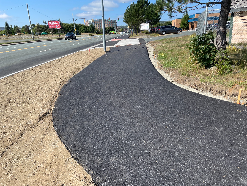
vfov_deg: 53.1
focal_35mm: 26
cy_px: 93
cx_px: 124
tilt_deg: -16.7
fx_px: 186
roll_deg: +2.4
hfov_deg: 67.3
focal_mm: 4.2
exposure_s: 1/2353
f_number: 1.6
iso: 32
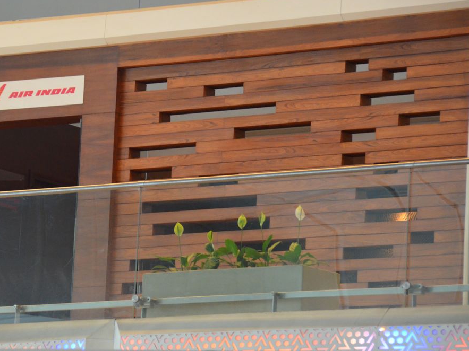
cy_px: 169
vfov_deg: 4.7
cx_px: 142
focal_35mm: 313
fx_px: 4240
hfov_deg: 6.3
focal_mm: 150
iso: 2200
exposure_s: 1/125
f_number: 5.6
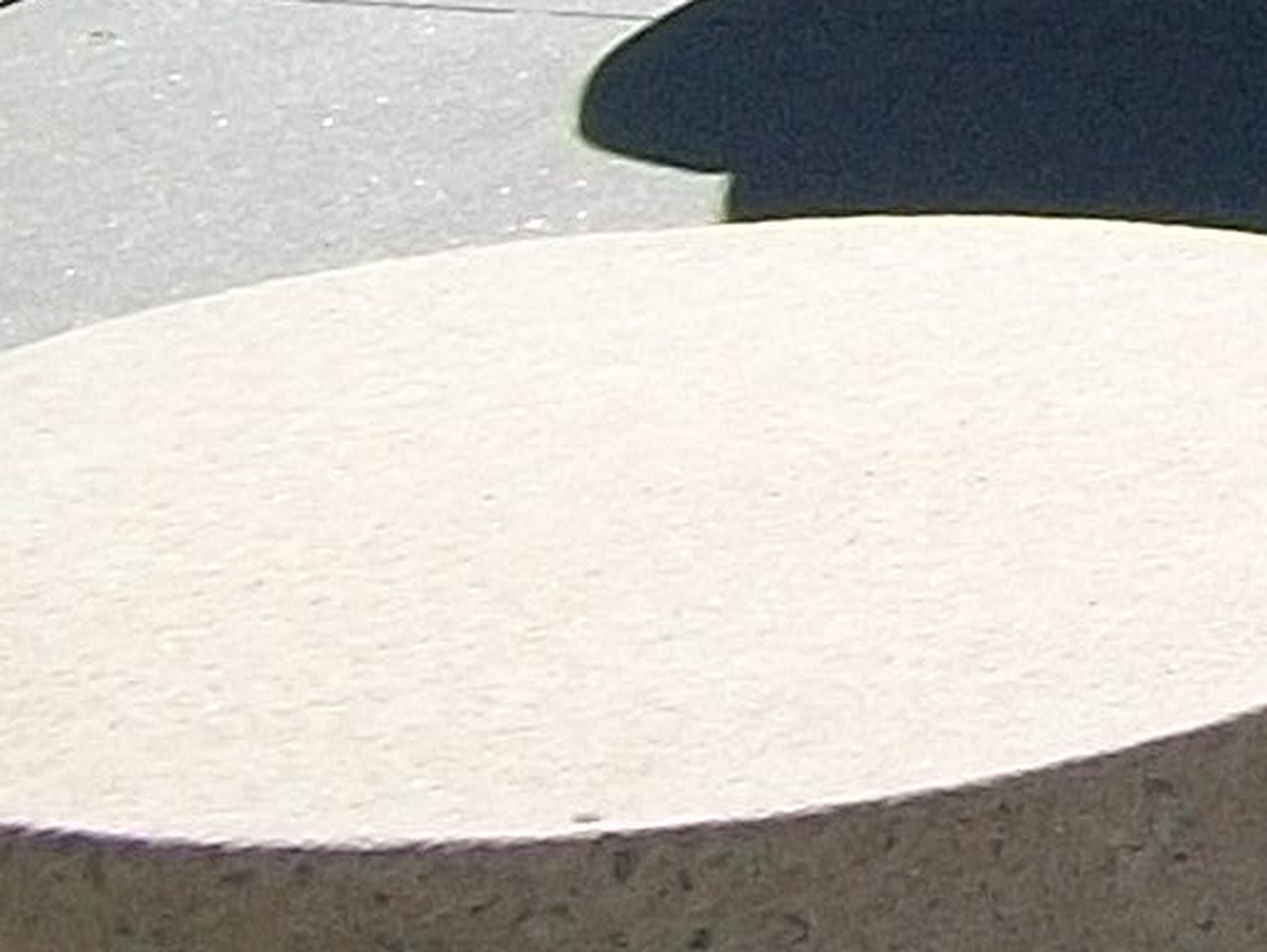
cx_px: 4274
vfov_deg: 6.6
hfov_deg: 7.6
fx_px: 7910
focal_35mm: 216
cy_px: -1100
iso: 80
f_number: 5.5
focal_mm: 5.7
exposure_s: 1/320
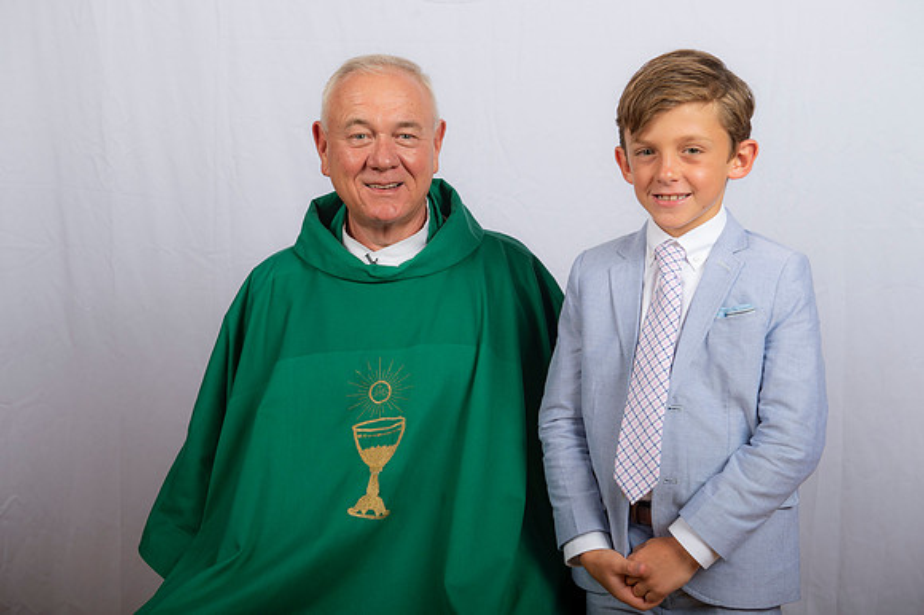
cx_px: 462
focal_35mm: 58
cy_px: 308
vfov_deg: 23.4
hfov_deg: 34.5
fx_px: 1488
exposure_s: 1/200
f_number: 8
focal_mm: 58
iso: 320
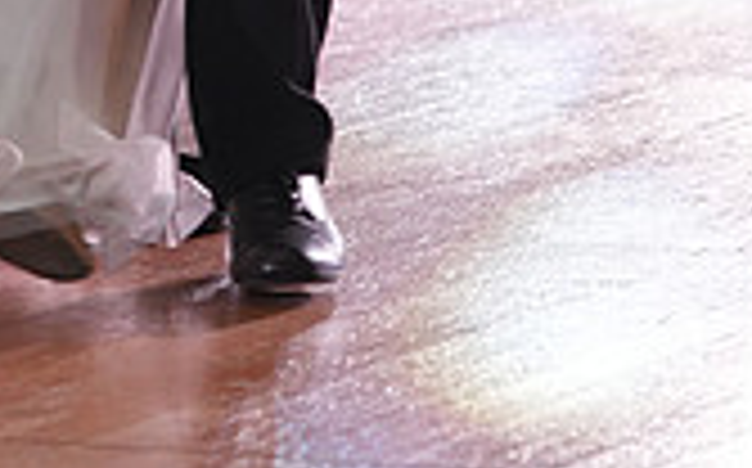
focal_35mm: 404
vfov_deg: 3.2
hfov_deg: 5.2
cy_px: -828
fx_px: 8271
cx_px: -7
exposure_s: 1/400
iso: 1600
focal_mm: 114
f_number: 4
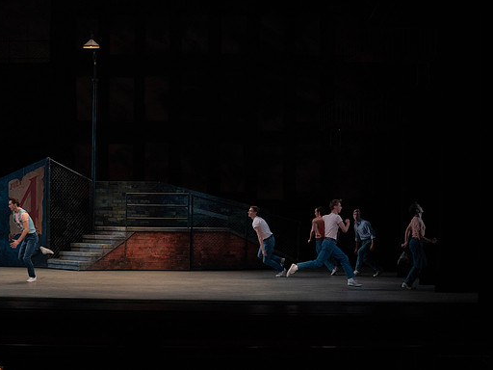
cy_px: 185
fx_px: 1211
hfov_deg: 23.0
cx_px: 220
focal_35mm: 85
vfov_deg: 17.4
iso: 3200
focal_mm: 78
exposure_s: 1/400
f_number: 4.5
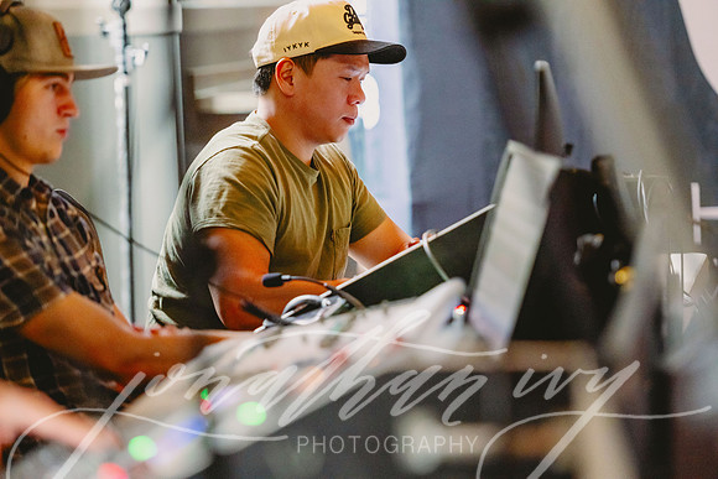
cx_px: 359
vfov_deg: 9.2
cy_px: 240
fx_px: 2992
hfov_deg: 13.7
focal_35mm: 150
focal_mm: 150
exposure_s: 1/125
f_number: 2.8
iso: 3200
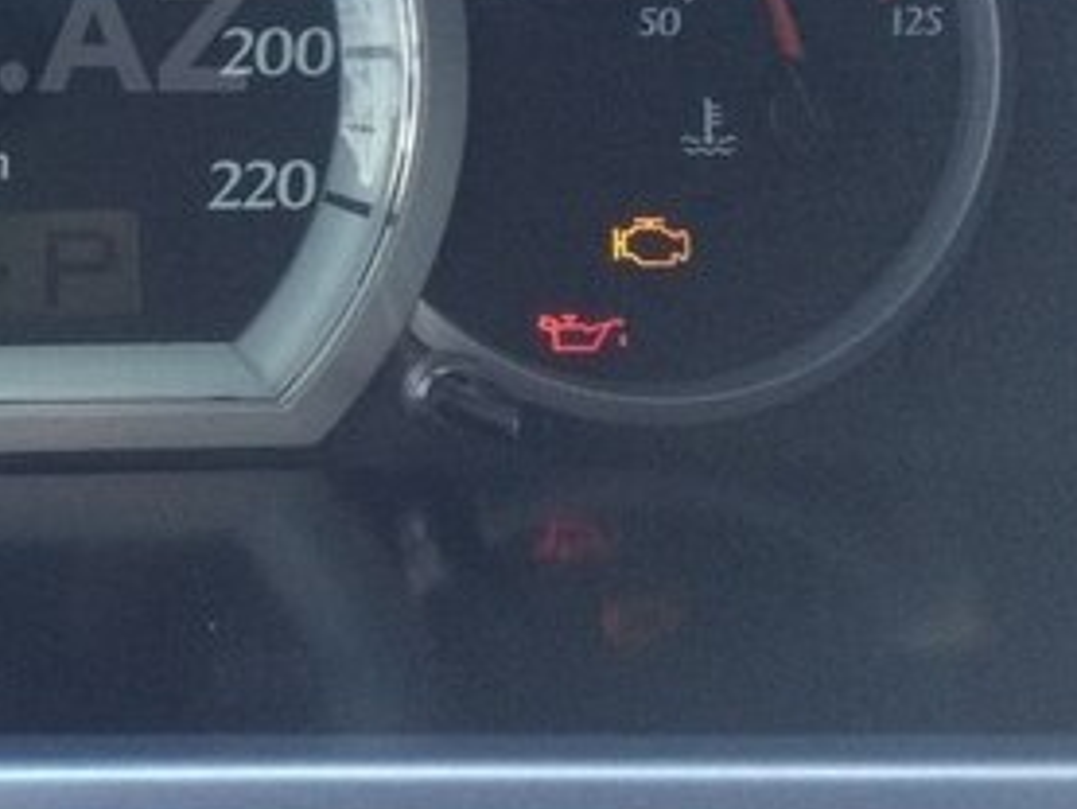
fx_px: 2148
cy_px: 33
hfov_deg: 25.7
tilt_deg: -21.9
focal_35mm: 69
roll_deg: -1.2
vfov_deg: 20.7
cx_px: -152
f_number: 2.2
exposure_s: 1/33
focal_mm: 4.15
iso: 200
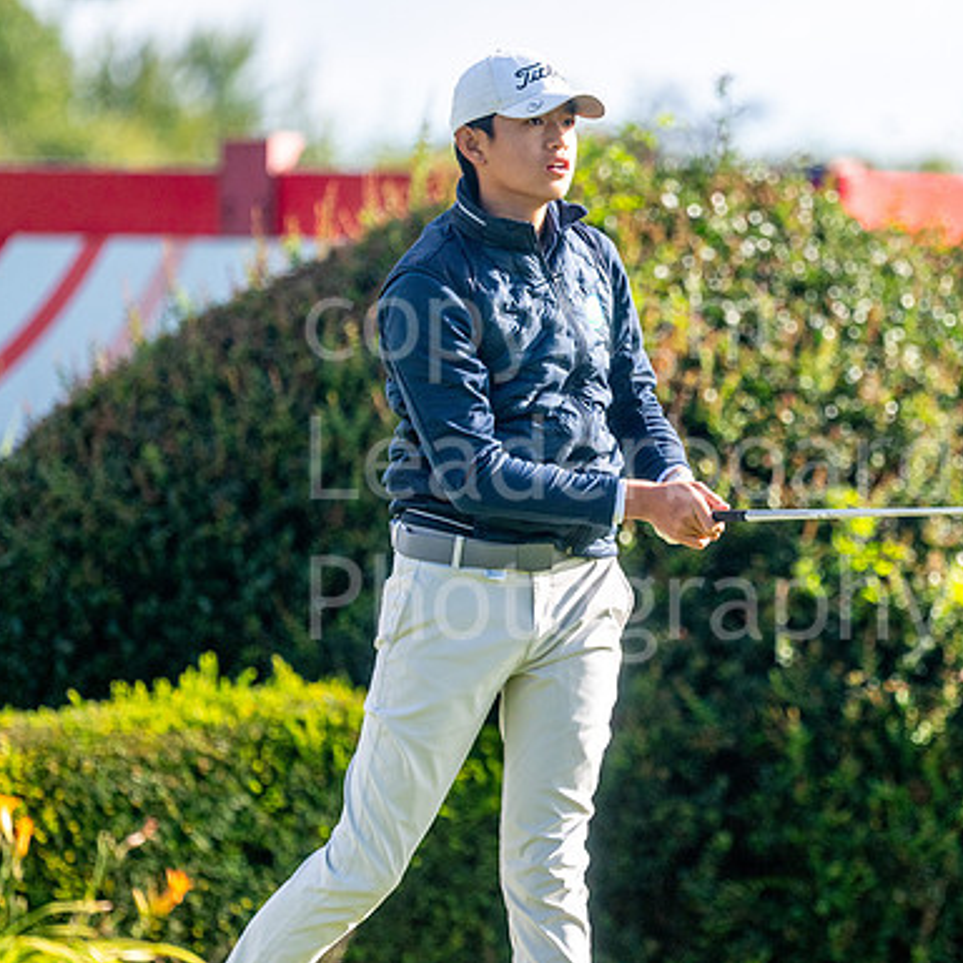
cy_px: 482
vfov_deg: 3.0
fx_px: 18192
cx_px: 634
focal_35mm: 578
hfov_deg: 3.0
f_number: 4
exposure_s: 1/2500
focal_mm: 300
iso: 320
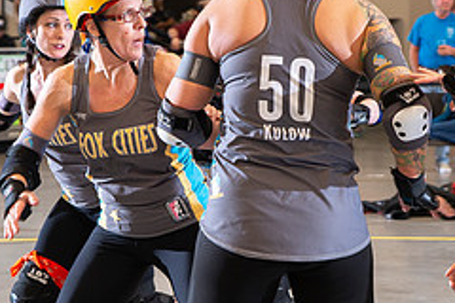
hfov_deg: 14.7
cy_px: 204
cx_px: 248
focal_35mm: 140
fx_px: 1769
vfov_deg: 9.8
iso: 640
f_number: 5.6
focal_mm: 58
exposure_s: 1/160
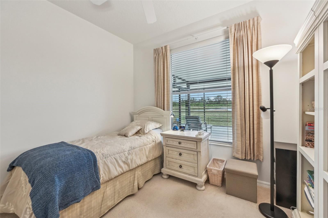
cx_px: 164
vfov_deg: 81.1
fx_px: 127
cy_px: 109
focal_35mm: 14
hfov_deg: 104.3
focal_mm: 14
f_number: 8
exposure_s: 1/25
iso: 400
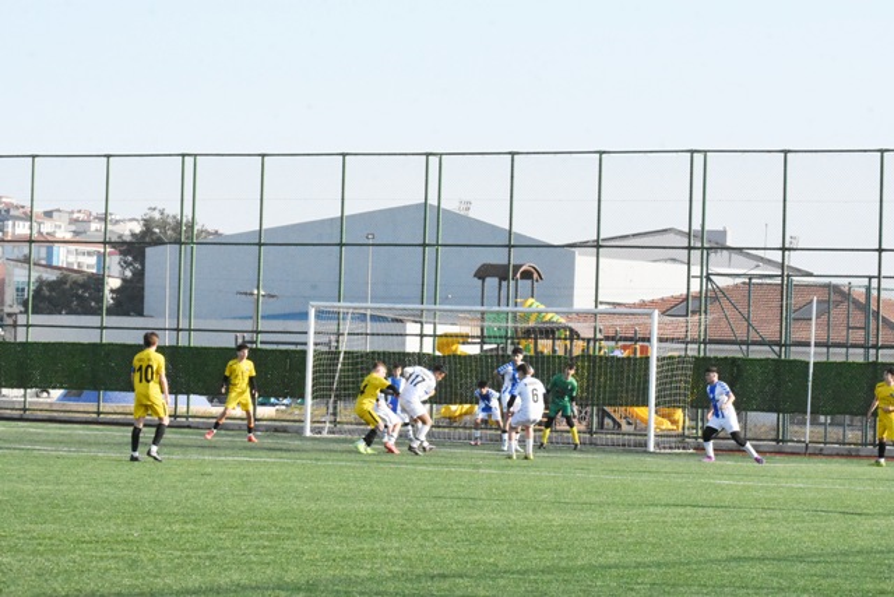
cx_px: 447
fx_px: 3539
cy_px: 298
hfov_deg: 14.4
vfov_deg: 9.6
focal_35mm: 142
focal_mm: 95
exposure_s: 1/4000
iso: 8000
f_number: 16
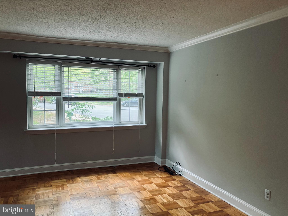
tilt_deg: -3.4
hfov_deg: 63.4
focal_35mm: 28
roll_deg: -1.0
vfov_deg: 49.7
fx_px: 233
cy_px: 108
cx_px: 144
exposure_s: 1/60
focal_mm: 3.99
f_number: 1.8
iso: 80
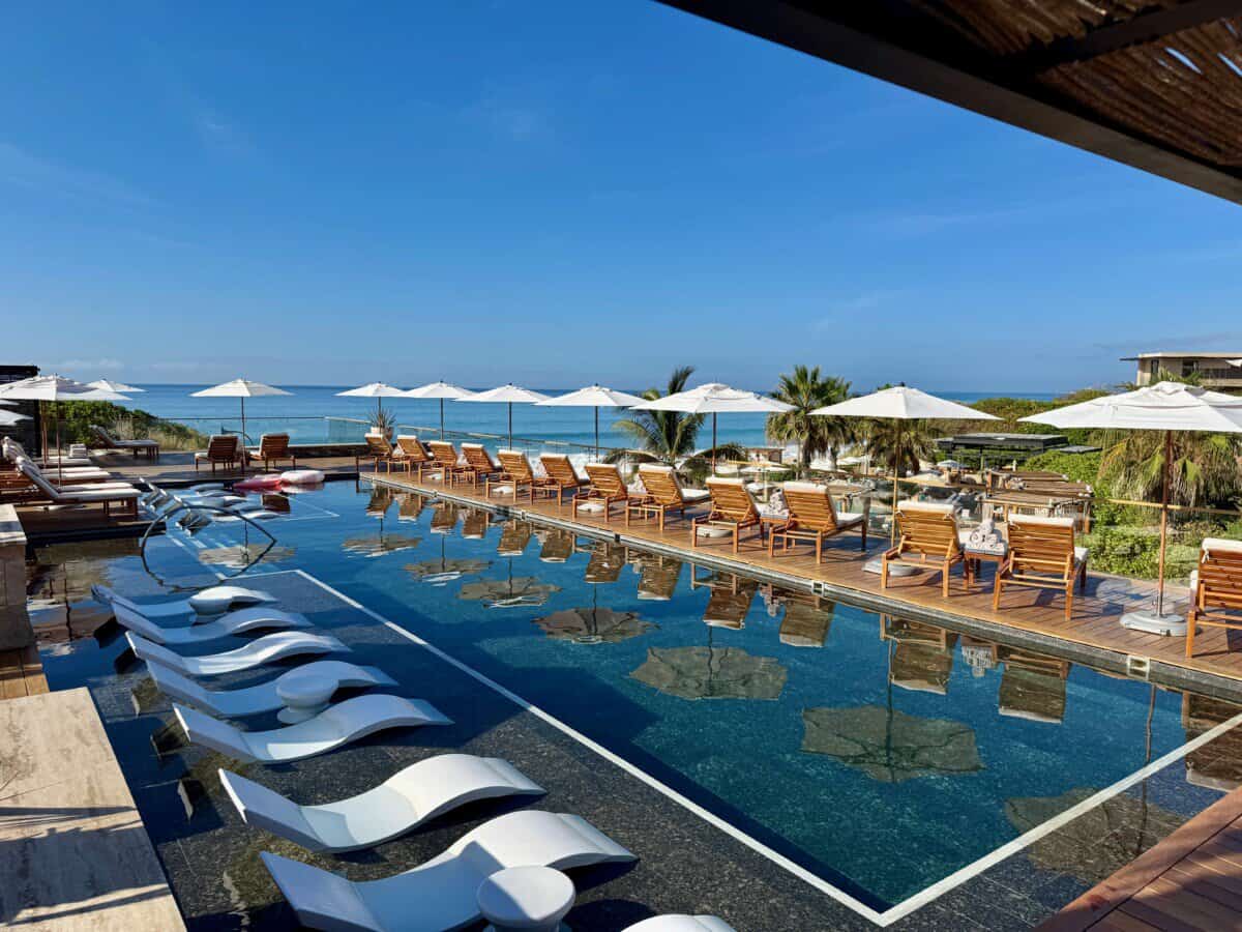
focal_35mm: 24
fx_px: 861
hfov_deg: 71.6
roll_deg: -0.7
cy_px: 466
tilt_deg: -5.4
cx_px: 621
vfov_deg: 56.8
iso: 80
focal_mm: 6.76
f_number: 1.78
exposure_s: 1/5814
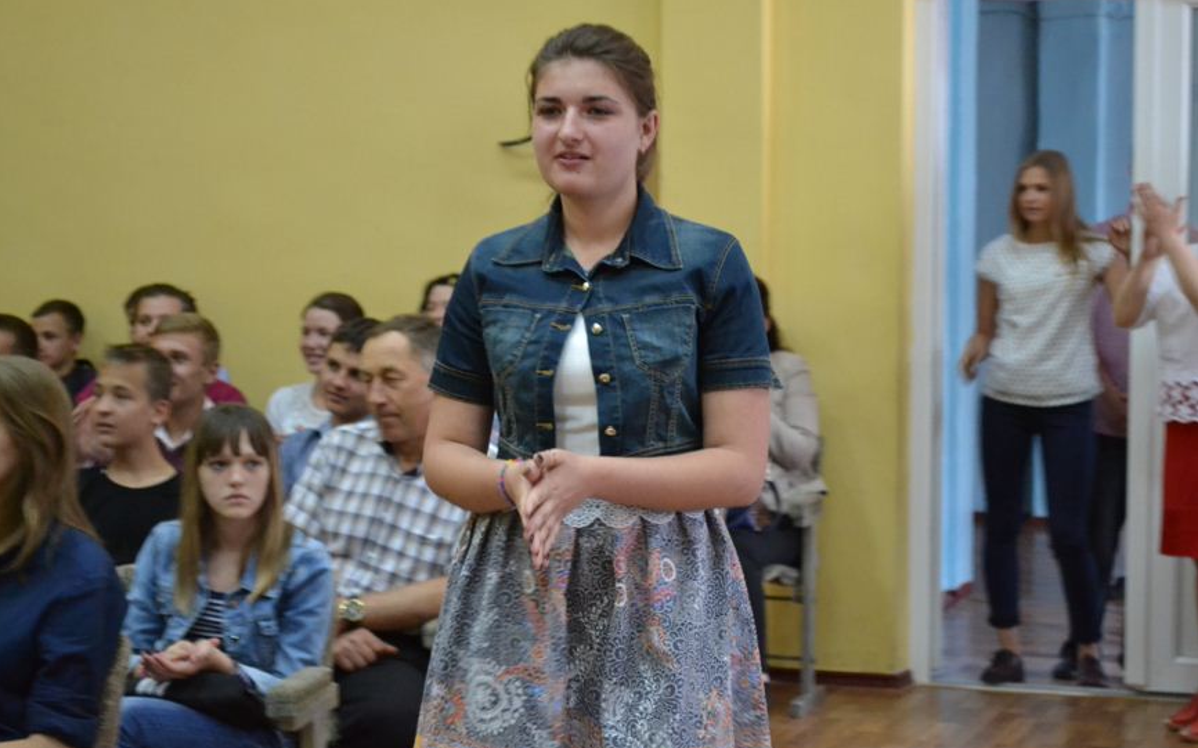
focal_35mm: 85
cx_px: 598
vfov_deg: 15.4
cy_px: 373
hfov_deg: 24.5
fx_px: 2759
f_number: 5.6
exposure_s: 1/25
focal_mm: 55
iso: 3200
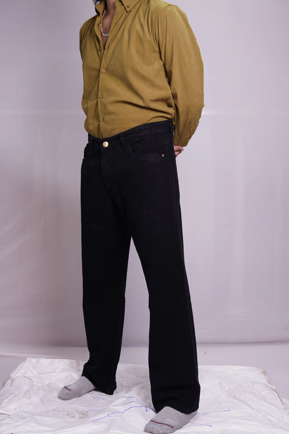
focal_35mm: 50
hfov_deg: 27.0
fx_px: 602
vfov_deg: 39.6
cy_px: 217
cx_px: 144
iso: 640
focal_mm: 50
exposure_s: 1/100
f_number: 3.5
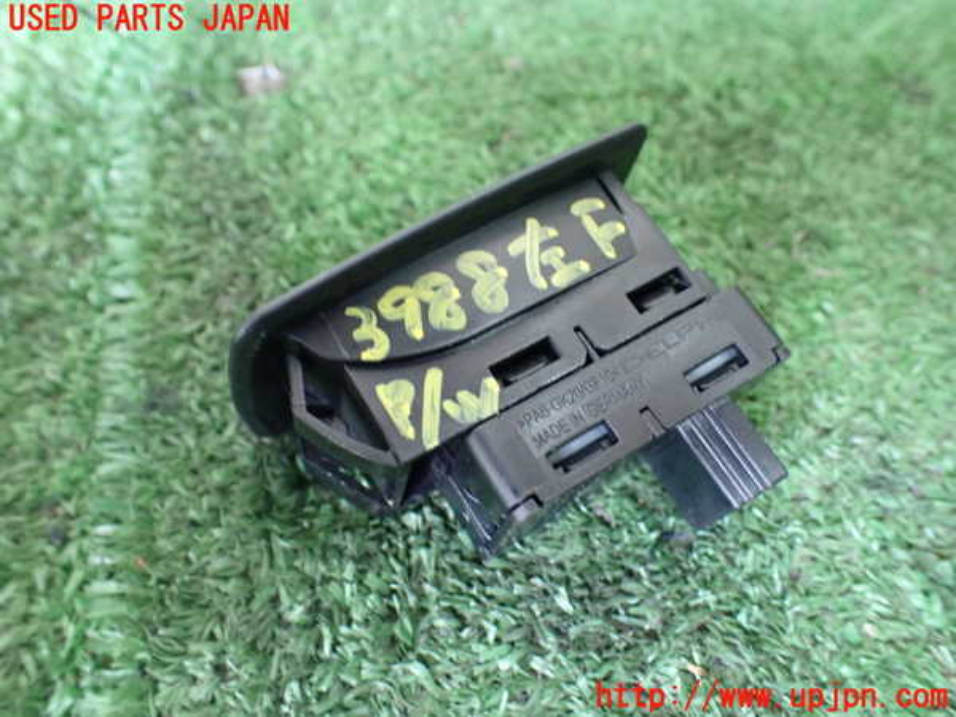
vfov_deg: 46.8
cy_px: 358
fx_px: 829
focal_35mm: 30
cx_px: 478
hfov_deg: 60.0
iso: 800
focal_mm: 5.4
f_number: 2.3
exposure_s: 1/50
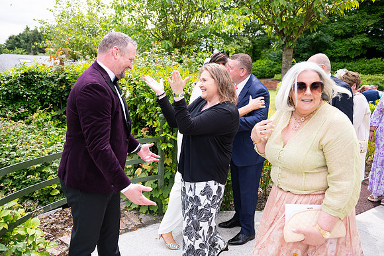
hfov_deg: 63.6
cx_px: 192
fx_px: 309
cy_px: 128
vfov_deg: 45.0
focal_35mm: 29
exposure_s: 1/1600
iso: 250
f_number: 3.5
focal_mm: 29
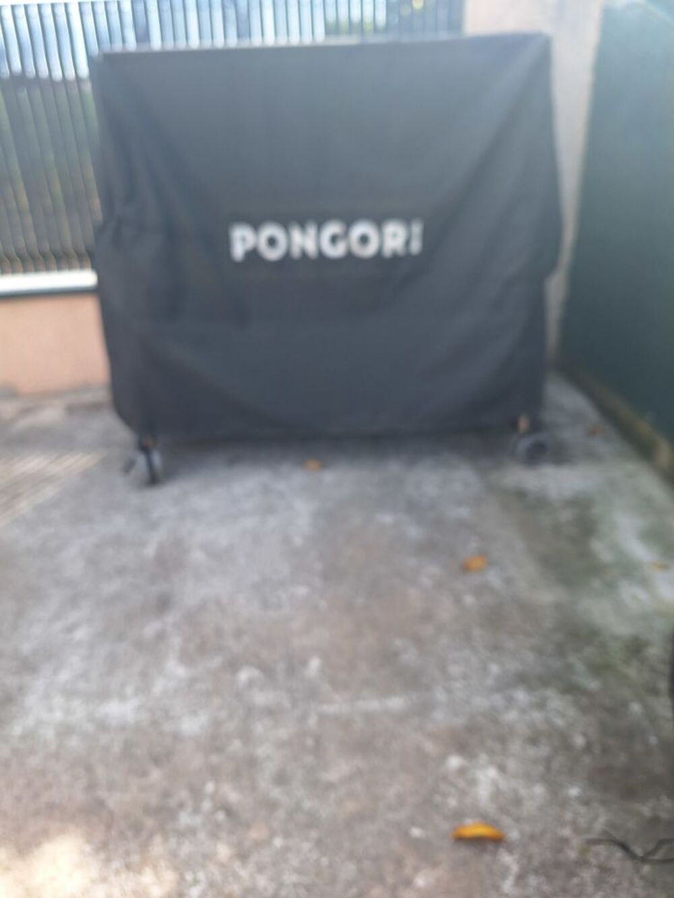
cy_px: 449
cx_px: 337
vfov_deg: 73.9
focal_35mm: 23
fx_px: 597
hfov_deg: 58.9
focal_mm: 5.54
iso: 40
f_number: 1.8
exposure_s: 1/354
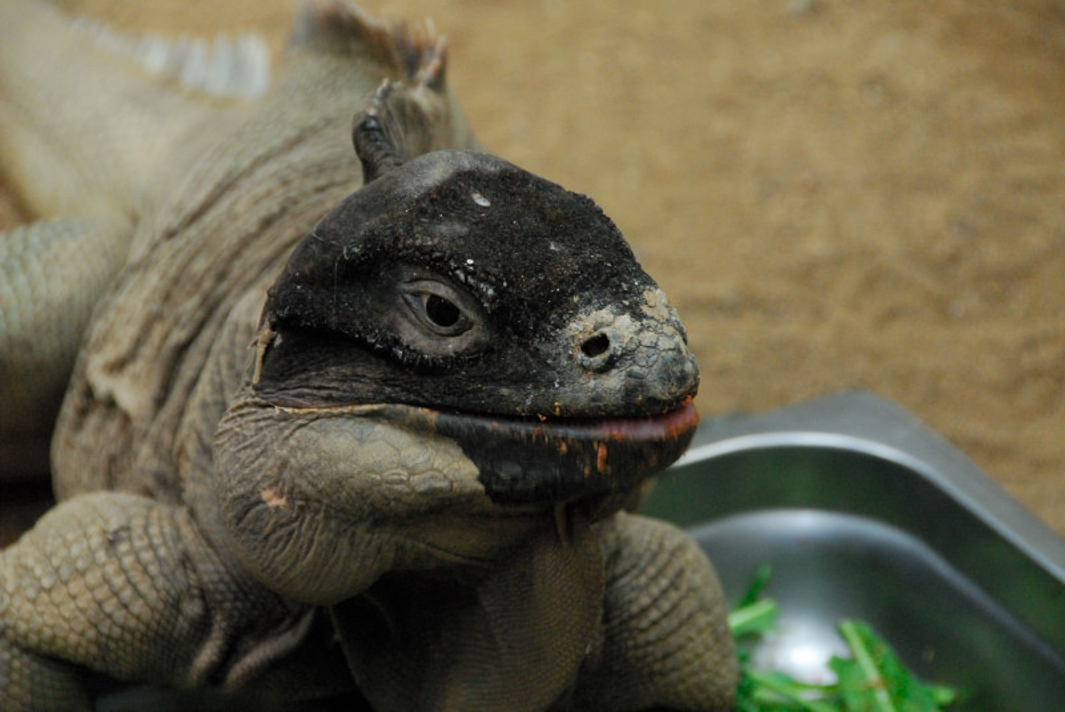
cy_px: 356
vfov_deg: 4.6
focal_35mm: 300
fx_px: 8883
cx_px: 532
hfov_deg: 6.9
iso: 1600
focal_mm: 200
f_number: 8
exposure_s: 1/50
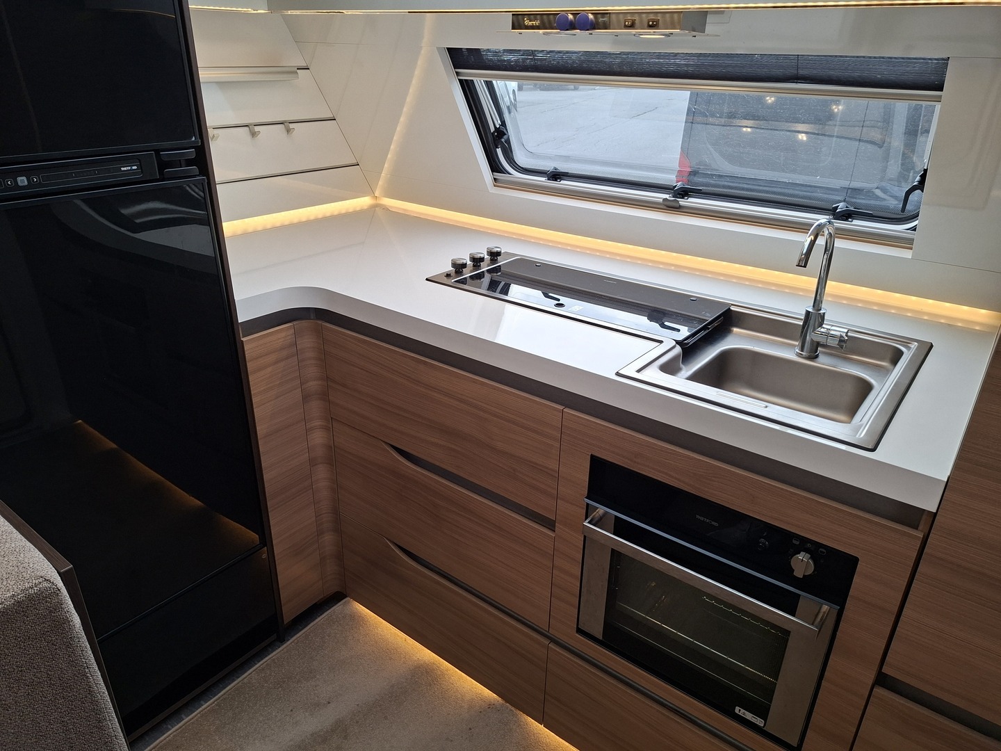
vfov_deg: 58.9
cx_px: 500
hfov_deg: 73.9
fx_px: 665
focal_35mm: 23
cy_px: 376
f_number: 1.8
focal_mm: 5.54
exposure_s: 1/100
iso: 50
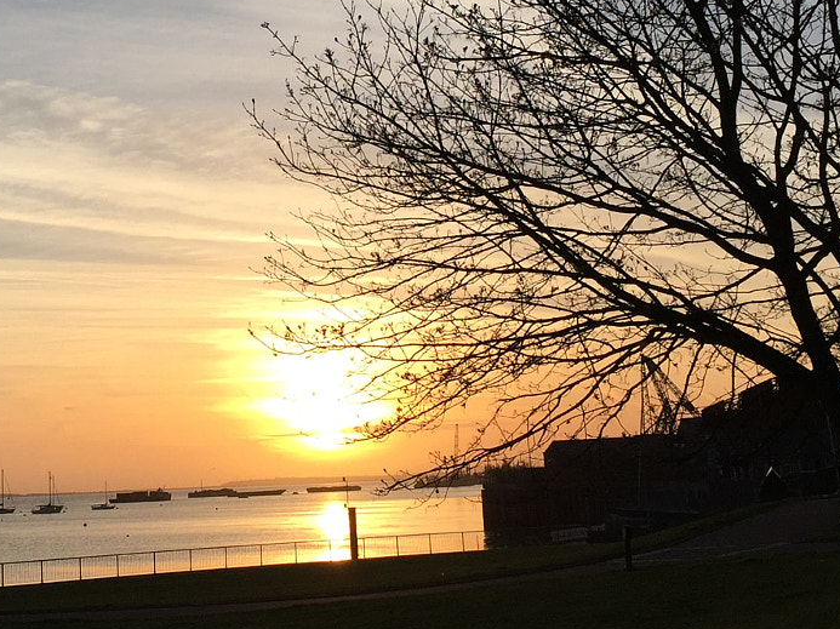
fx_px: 1625
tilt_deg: +9.8
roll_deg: +2.7
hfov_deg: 28.8
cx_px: 275
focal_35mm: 67
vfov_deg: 21.8
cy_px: 205
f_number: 2.2
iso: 32
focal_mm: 4.15
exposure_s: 1/1522
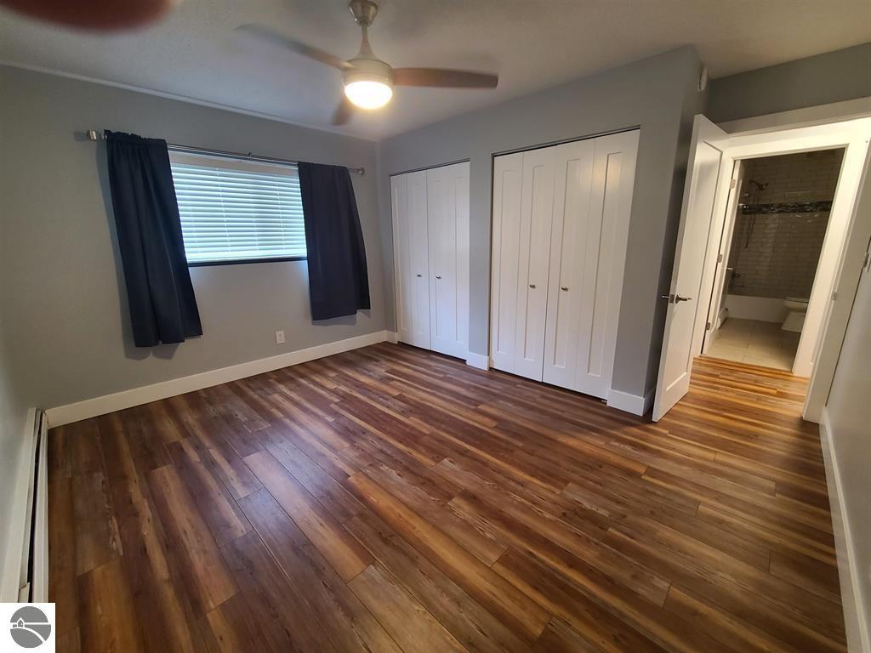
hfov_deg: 106.2
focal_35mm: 13
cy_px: 326
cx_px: 436
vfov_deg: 89.9
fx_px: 327
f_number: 2.2
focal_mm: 2.2
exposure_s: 1/40
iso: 400
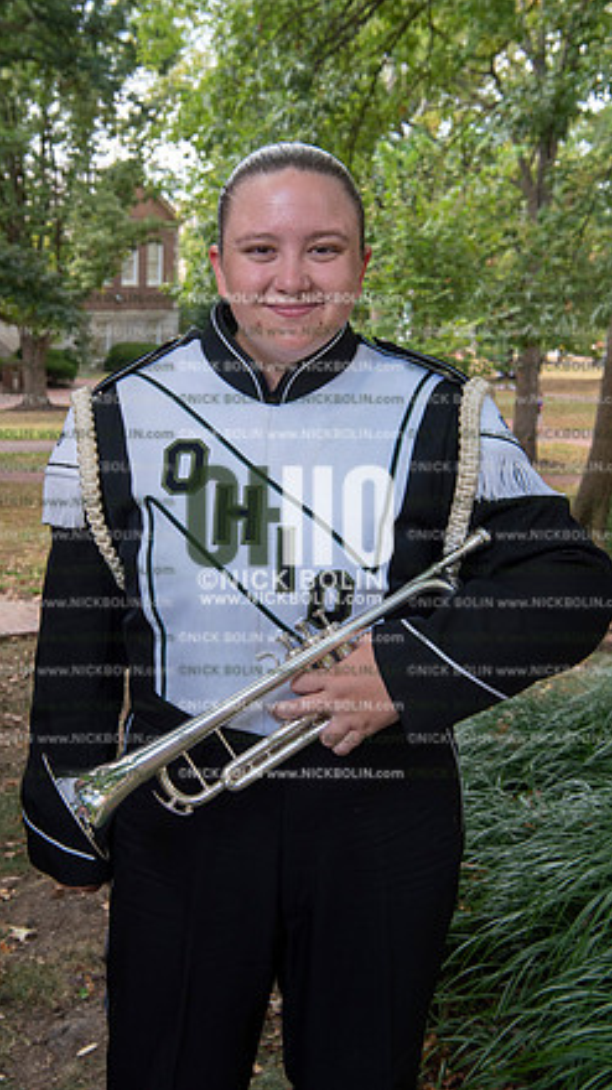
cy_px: 535
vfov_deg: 45.5
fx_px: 1300
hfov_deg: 26.5
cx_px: 290
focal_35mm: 45
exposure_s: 1/100
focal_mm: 42
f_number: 8
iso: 500
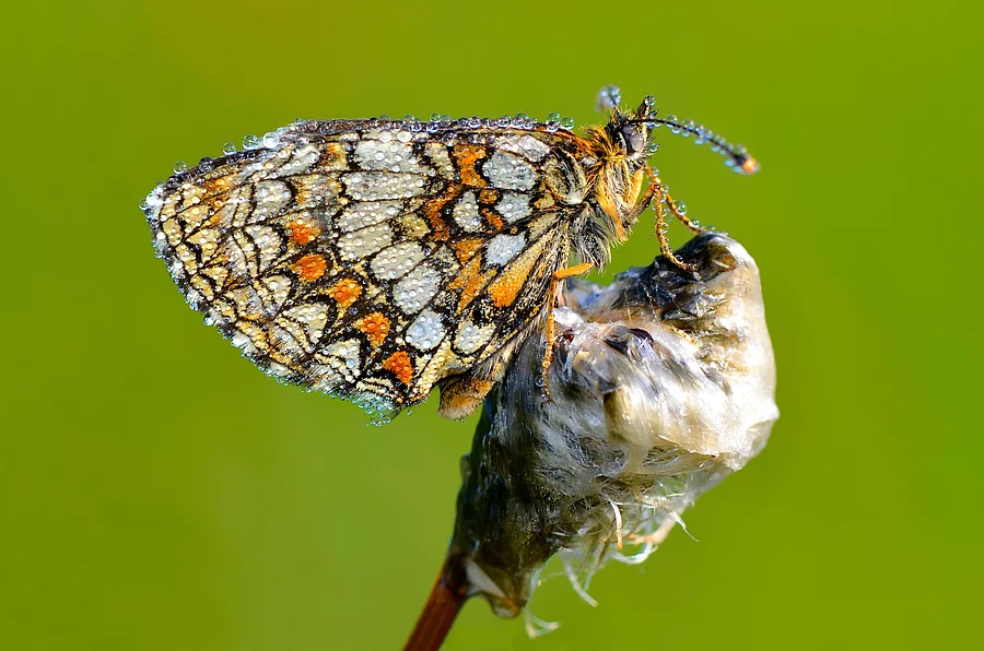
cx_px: 492
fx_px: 4296
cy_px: 326
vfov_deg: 8.7
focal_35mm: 158
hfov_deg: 13.1
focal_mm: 105
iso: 100
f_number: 11
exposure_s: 1/50
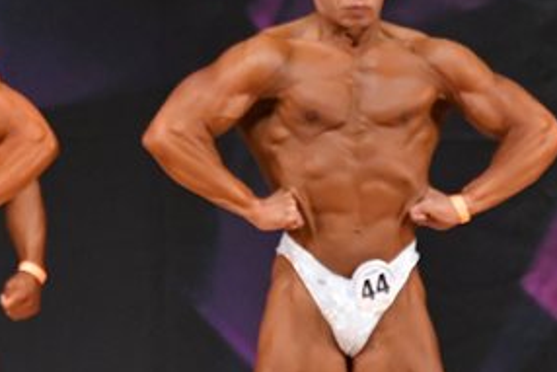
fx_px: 11935
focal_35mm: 771
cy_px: 294
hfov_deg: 2.7
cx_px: -108
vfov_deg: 1.8
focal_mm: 190
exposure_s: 1/400
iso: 5600
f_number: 5.6
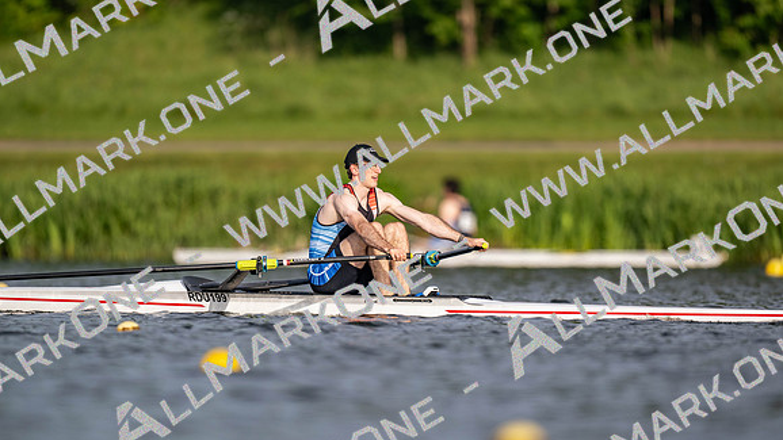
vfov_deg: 1.9
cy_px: 251
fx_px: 13100
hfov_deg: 3.4
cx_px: 392
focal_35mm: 631
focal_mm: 600
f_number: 4
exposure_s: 1/2500
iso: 220
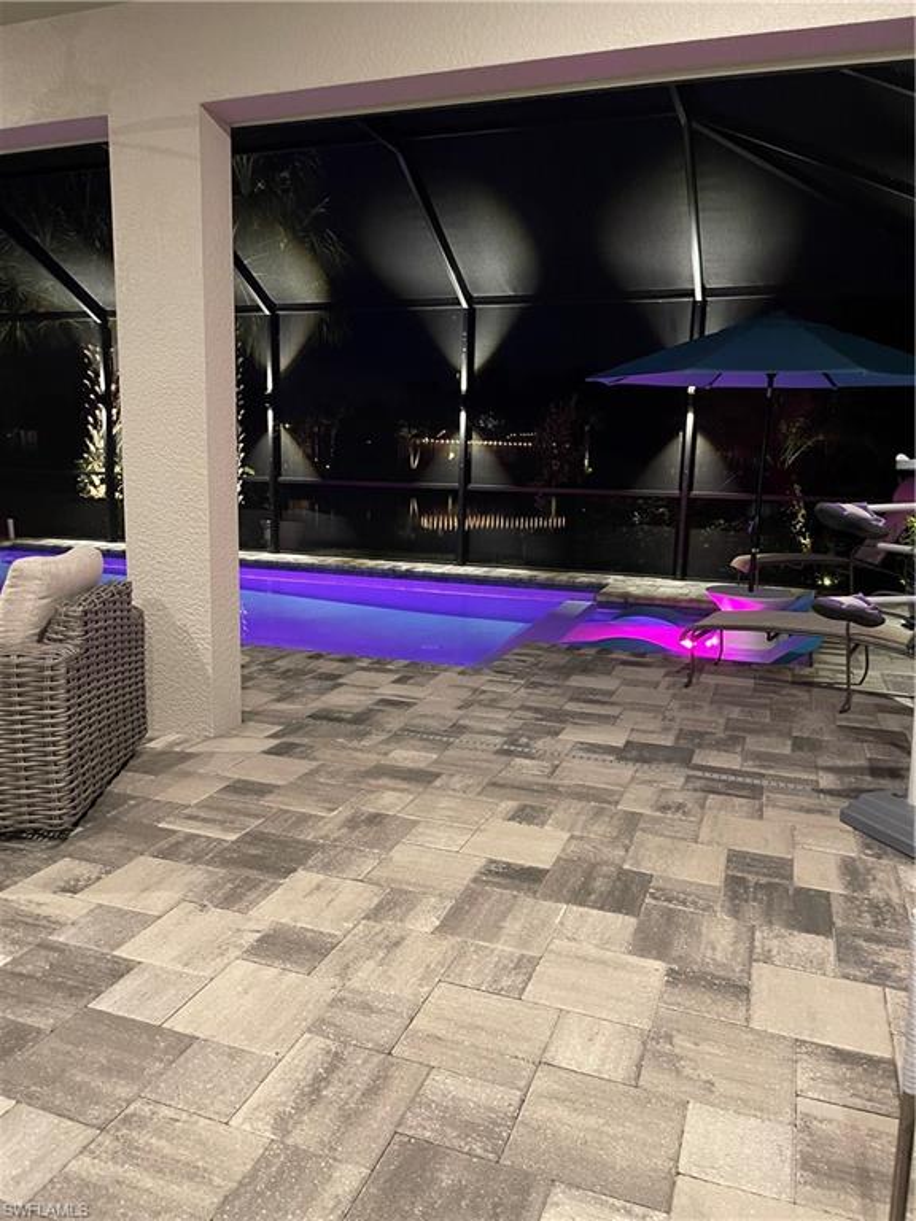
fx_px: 917
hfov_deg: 53.1
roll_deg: -1.0
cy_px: 610
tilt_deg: -10.6
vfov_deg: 67.3
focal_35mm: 26
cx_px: 458
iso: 500
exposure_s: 1/30
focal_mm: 5.1
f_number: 1.6
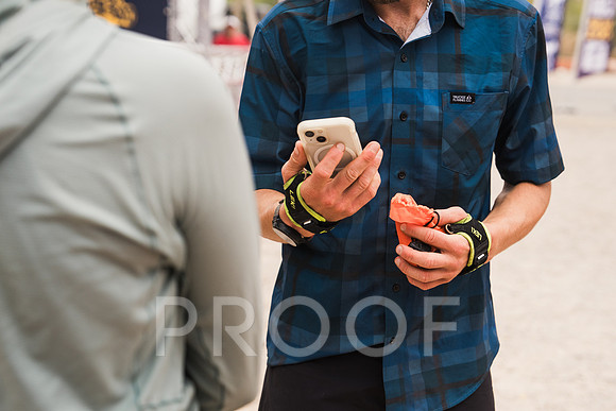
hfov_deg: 26.6
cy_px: 223
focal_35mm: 76
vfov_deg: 18.0
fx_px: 1300
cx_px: 371
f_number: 4
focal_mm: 63
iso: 320
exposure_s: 1/640
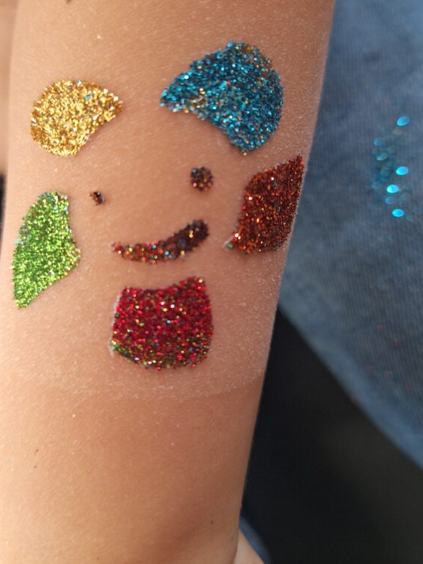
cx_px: 198
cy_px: 217
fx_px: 505
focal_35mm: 31
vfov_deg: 57.7
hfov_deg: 45.4
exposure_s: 1/50
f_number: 1.8
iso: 250
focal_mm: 5.54
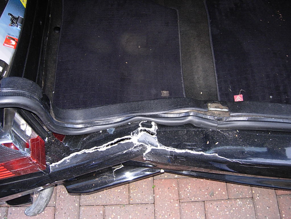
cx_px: 146
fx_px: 303
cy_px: 110
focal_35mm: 36
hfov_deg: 51.4
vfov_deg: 39.7
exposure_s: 1/114
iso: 125
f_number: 2.7
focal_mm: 7.5
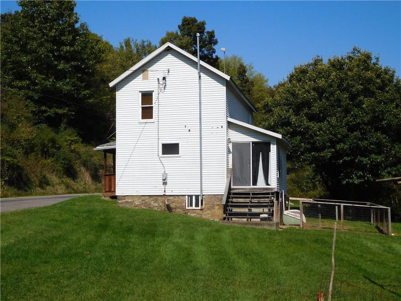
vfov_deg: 29.1
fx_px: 579
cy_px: 150
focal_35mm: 50
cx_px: 200
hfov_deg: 38.2
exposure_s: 1/400
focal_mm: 8.9
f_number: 8.2
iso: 125
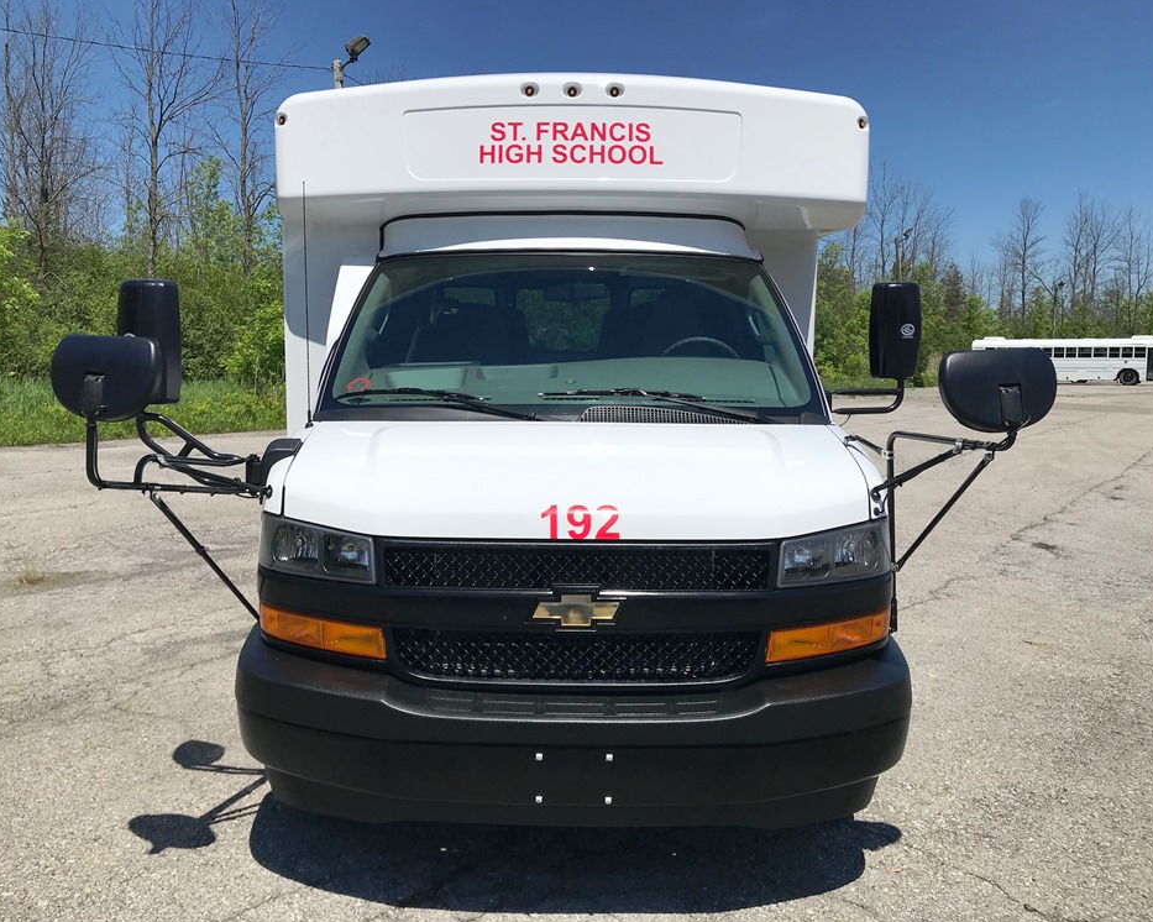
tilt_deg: -4.2
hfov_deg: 58.8
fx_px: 1024
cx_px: 547
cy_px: 452
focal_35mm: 30
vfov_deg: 48.5
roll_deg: +0.4
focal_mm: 3.99
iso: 20
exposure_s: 1/4808
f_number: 1.8
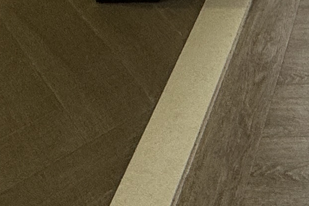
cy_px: -384
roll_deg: -1.1
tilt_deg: -11.2
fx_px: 806
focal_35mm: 94
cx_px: 484
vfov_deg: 10.7
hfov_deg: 18.7
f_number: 2.2
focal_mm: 2.22
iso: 80
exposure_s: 1/99
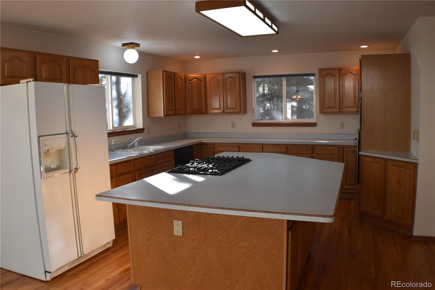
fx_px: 453
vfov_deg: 35.5
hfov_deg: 51.3
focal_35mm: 38
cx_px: 218
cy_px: 145
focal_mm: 25
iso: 400
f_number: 5
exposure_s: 1/100
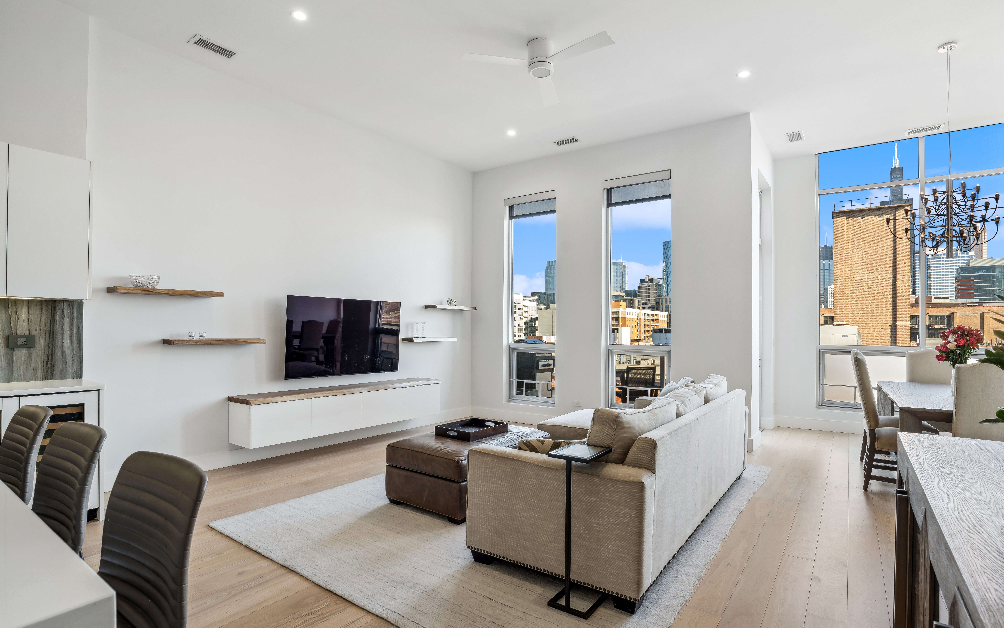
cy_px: 330
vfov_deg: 68.0
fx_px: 465
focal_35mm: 17
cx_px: 520
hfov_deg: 94.3
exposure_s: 1/40
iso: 320
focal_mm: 16
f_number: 8
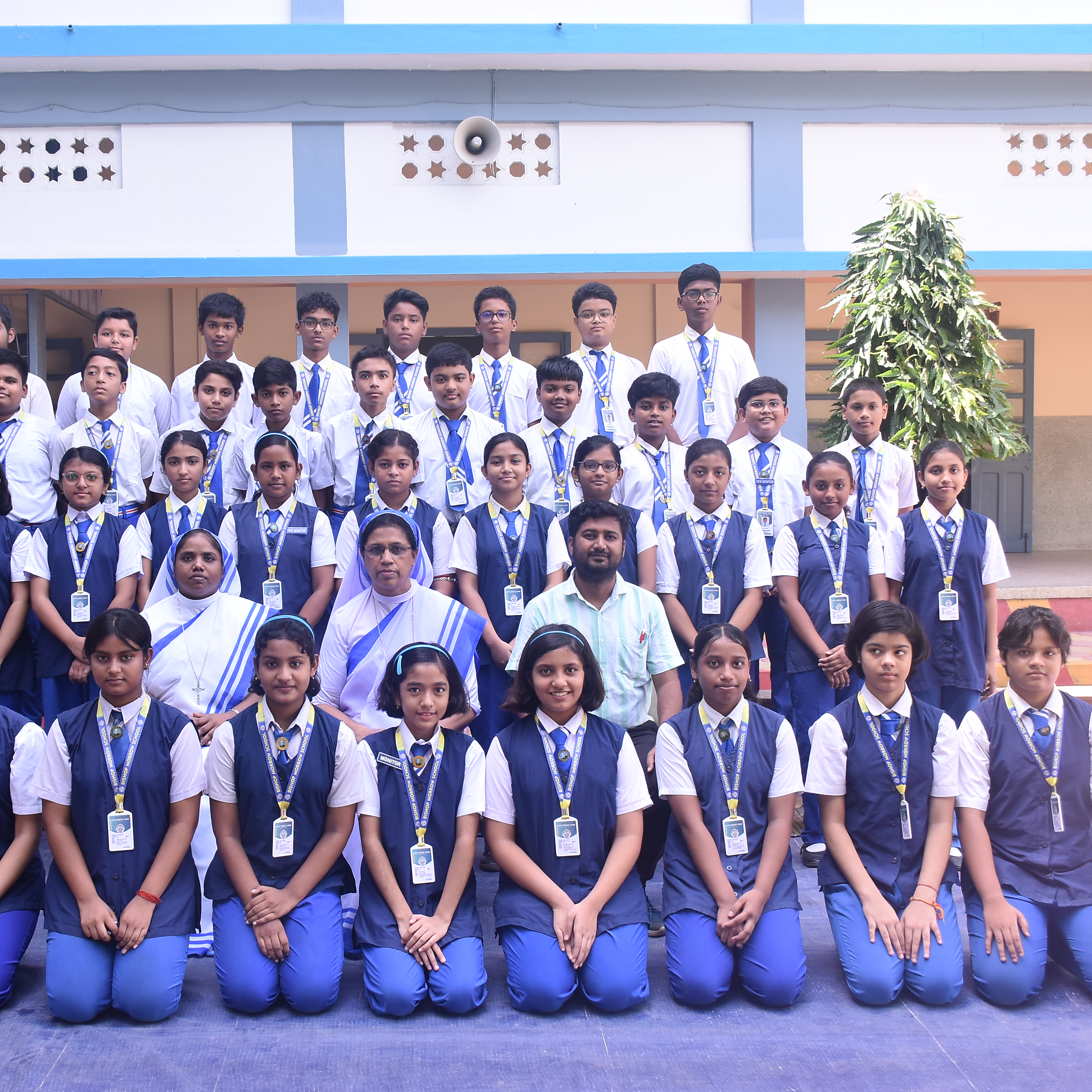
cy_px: 541
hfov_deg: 38.9
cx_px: 411
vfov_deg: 39.2
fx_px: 1535
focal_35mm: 43
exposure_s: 1/160
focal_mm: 22
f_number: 5
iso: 400
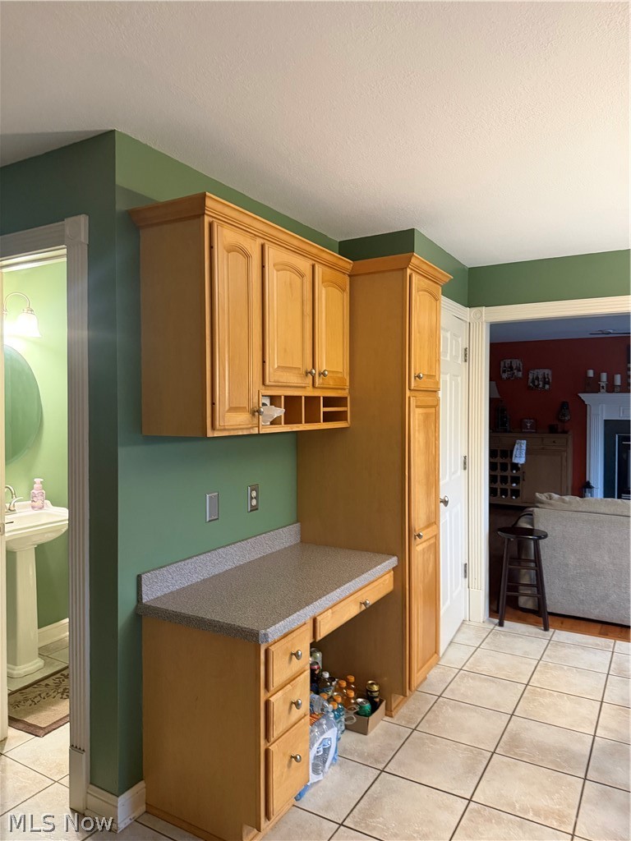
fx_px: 583
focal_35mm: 24
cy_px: 420
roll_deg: +1.7
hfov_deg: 56.8
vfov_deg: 71.6
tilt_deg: -0.1
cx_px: 316
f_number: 1.78
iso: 500
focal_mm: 6.76
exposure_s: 1/60
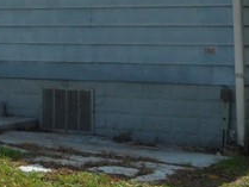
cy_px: -73
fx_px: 950
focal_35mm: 132
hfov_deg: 14.1
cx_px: -108
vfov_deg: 10.9
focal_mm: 4.9
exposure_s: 1/1000
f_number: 3.5
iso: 80
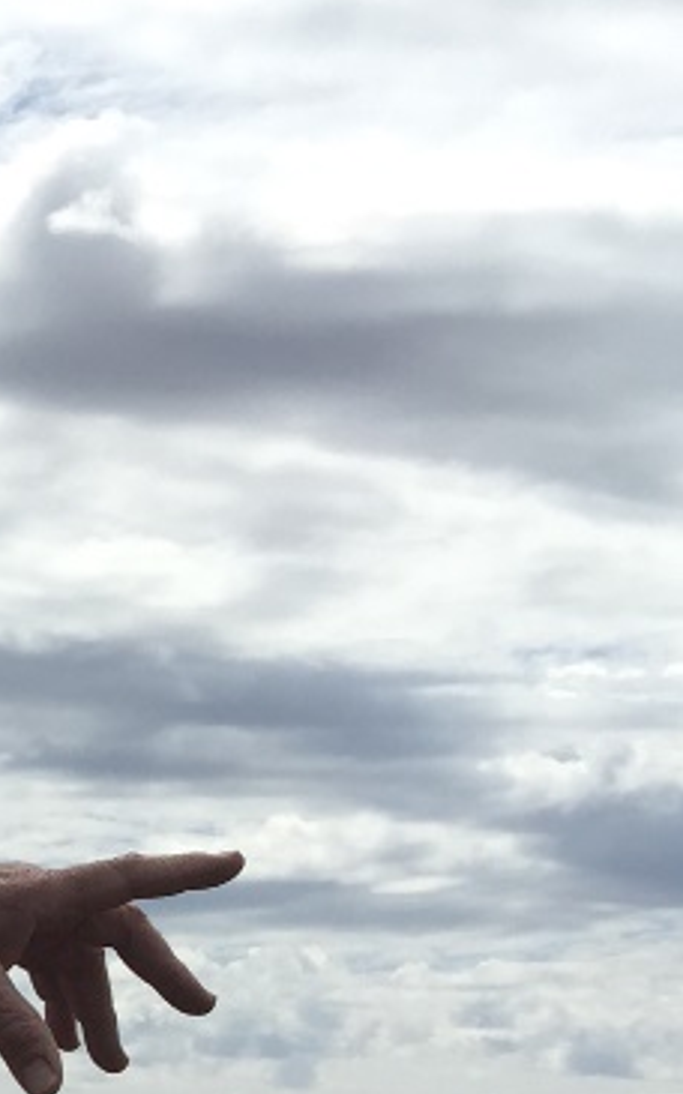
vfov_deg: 18.2
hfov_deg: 10.7
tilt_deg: +1.9
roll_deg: -3.3
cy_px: 1209
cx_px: -755
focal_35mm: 110
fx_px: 3277
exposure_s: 1/3300
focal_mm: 4.15
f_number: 2.2
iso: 32
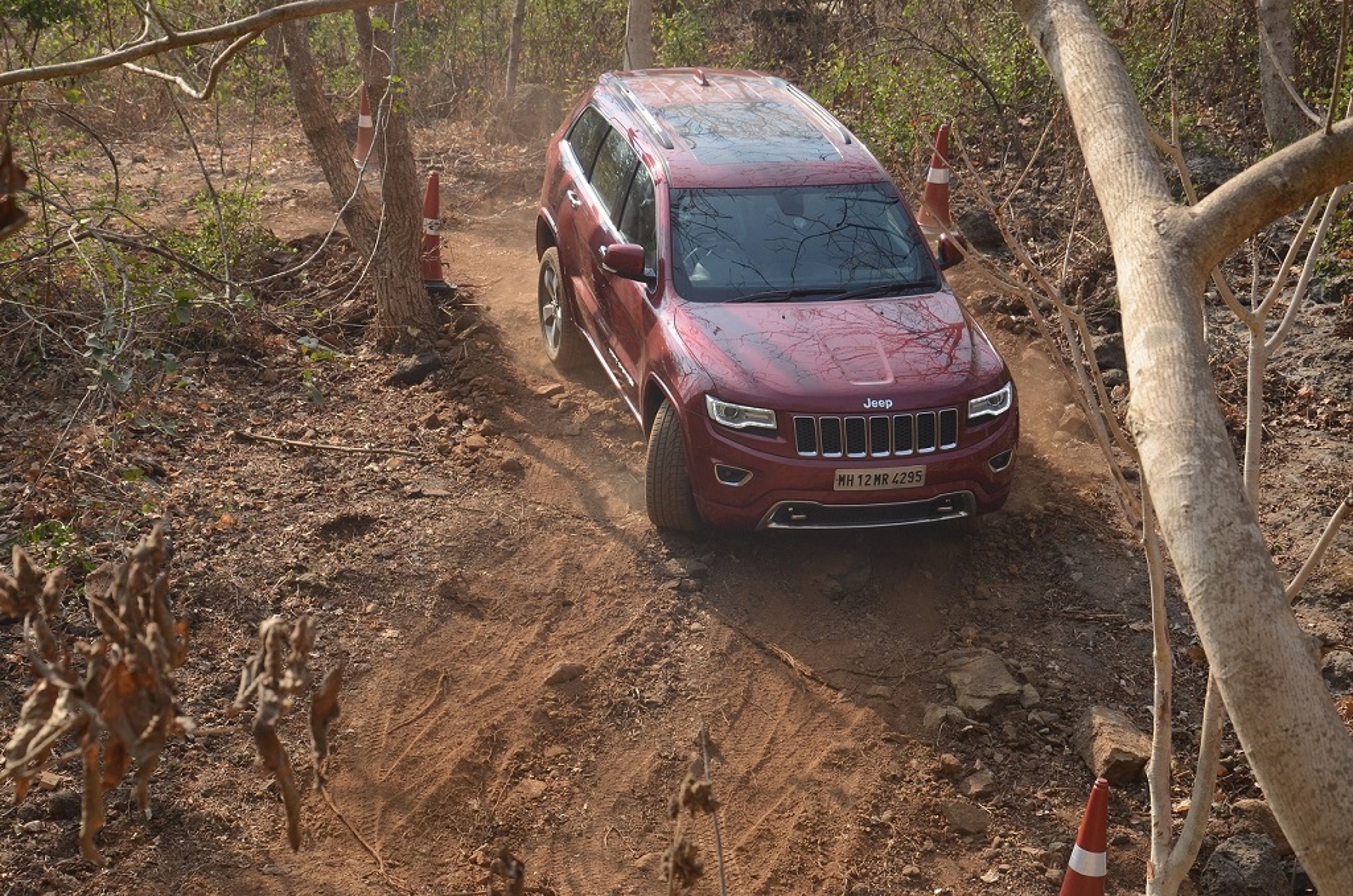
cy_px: 448
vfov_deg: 17.4
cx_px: 676
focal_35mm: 78
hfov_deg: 26.0
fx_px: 2925
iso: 200
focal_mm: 52
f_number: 7.1
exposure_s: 1/200
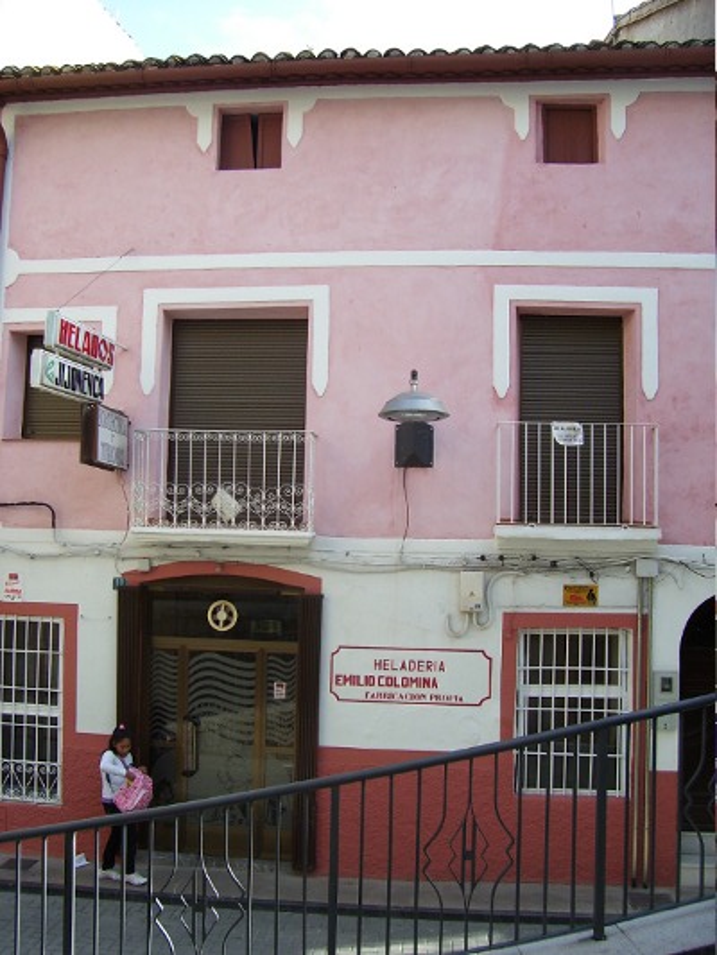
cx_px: 358
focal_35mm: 34
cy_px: 478
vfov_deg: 53.9
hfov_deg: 41.8
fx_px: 939
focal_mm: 5.6
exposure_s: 1/350
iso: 80
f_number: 2.7
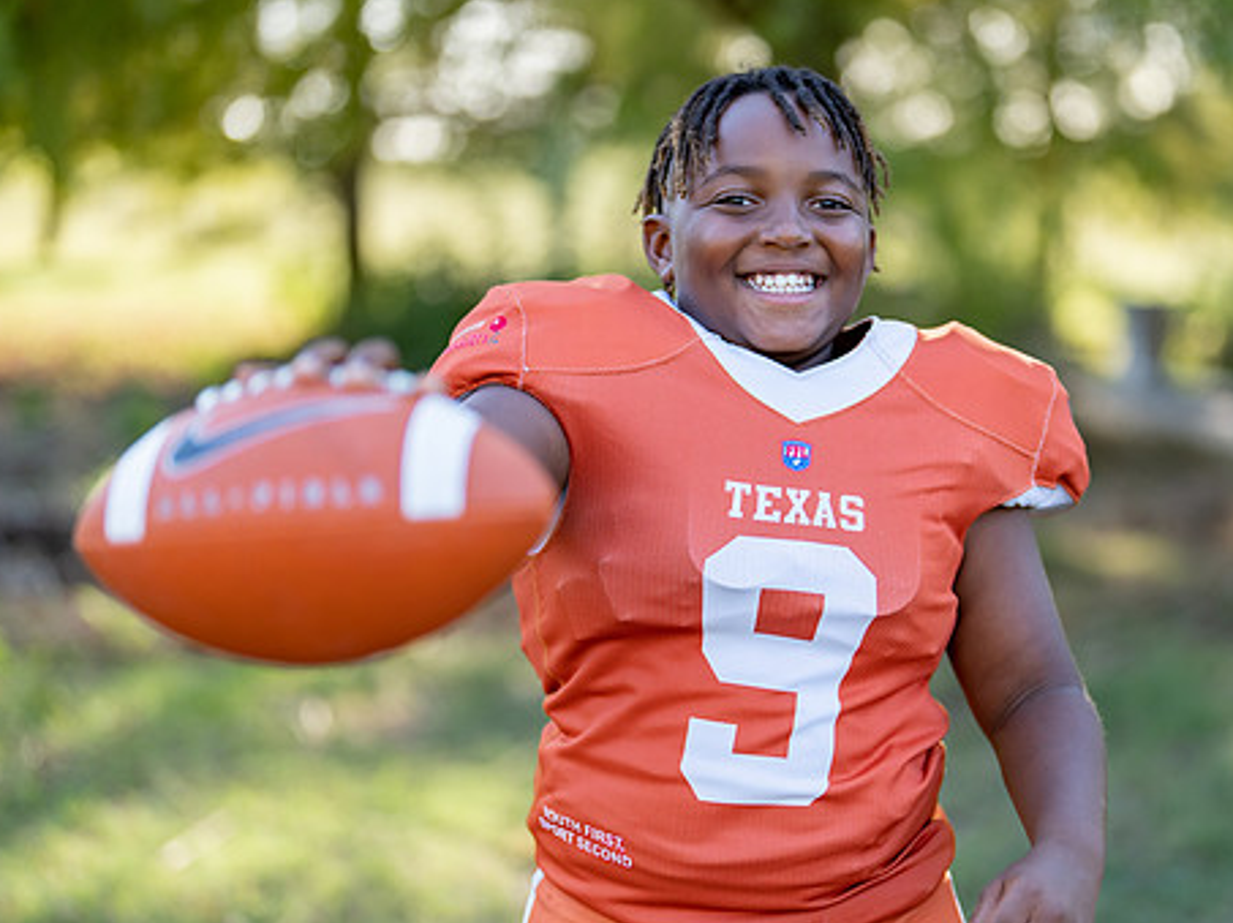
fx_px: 2349
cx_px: 770
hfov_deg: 29.3
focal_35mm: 66
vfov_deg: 22.2
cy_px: 463
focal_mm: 50
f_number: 1.2
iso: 100
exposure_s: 1/1250
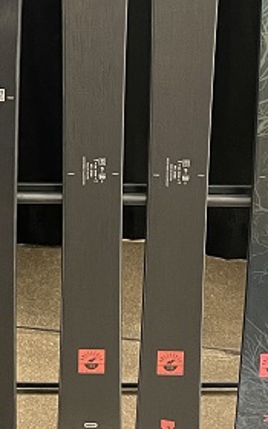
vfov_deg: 21.4
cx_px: 29
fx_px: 1075
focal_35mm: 92
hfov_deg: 14.1
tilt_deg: -24.6
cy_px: -48
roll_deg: +0.2
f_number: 1.6
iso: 500
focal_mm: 4.2
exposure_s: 1/30
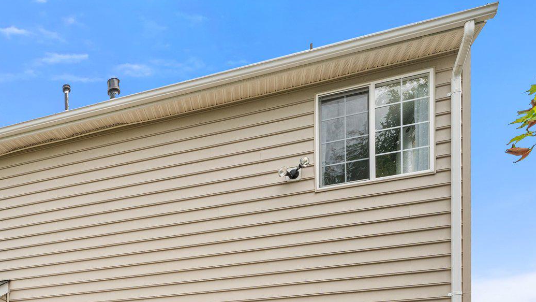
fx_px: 412
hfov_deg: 59.0
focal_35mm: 29
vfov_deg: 34.6
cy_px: 333
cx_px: 82
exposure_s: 1/250
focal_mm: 14
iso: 320
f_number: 13
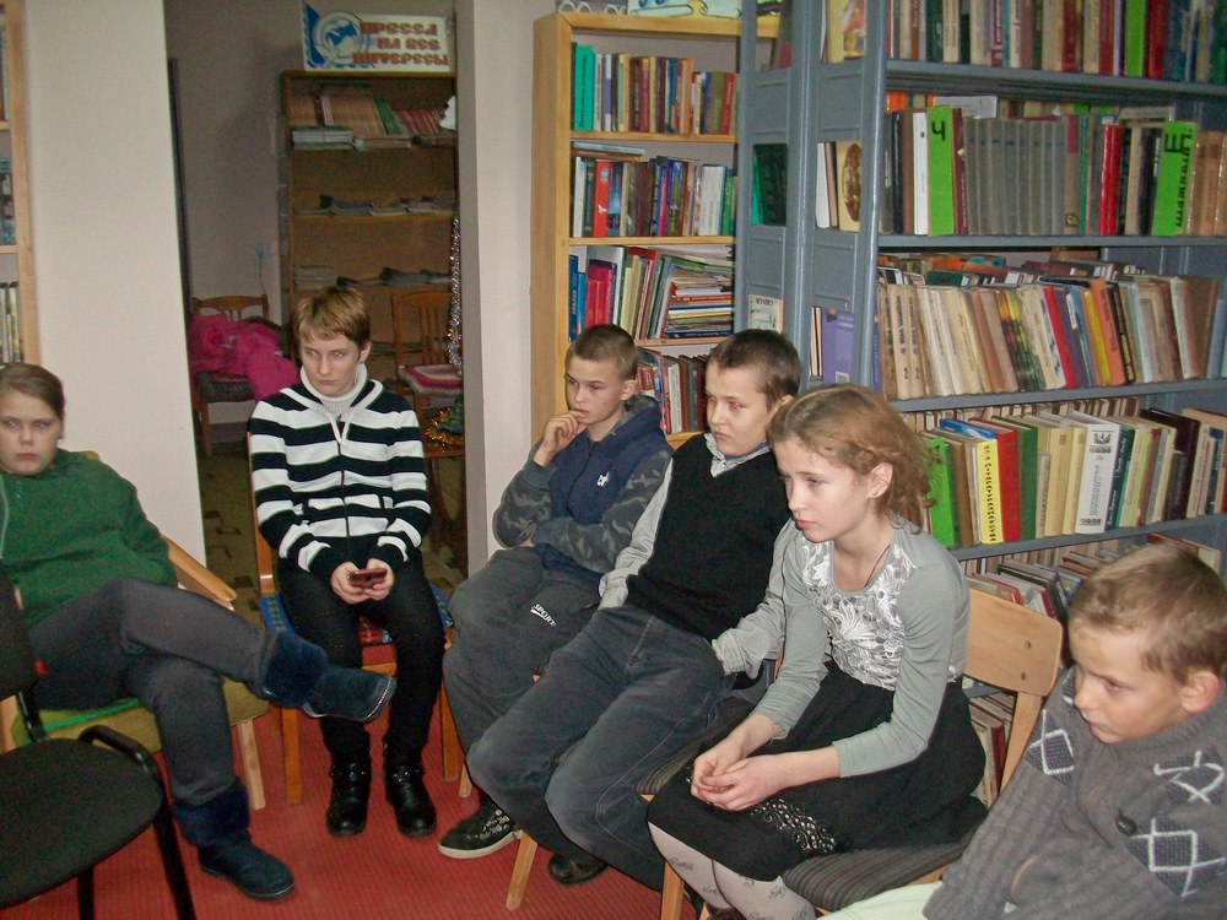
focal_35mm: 34
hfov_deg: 54.0
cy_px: 460
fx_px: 1205
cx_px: 614
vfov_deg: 41.8
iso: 160
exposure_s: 1/60
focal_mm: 5.7
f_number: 2.8
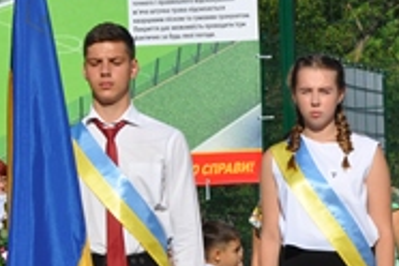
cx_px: 399
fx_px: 3314
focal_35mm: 299
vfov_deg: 4.6
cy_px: 151
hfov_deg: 6.9
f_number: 10
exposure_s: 1/400
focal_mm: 62
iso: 200
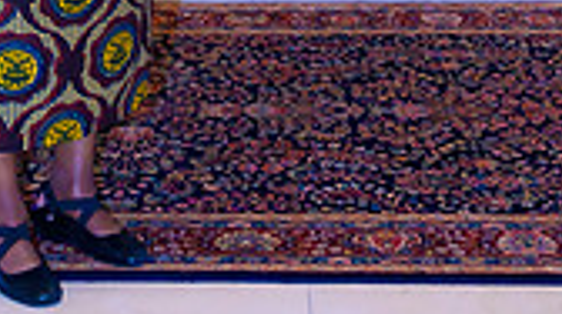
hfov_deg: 18.1
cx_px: 167
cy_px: -421
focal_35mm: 118
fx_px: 1756
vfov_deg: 9.2
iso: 1000
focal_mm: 28
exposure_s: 1/125
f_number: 2.8
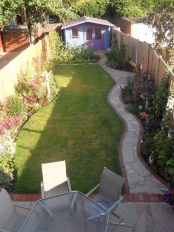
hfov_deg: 42.9
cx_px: 86
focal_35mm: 33
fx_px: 221
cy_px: 117
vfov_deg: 55.4
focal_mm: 5.3
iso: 80
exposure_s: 1/180
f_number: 3.4
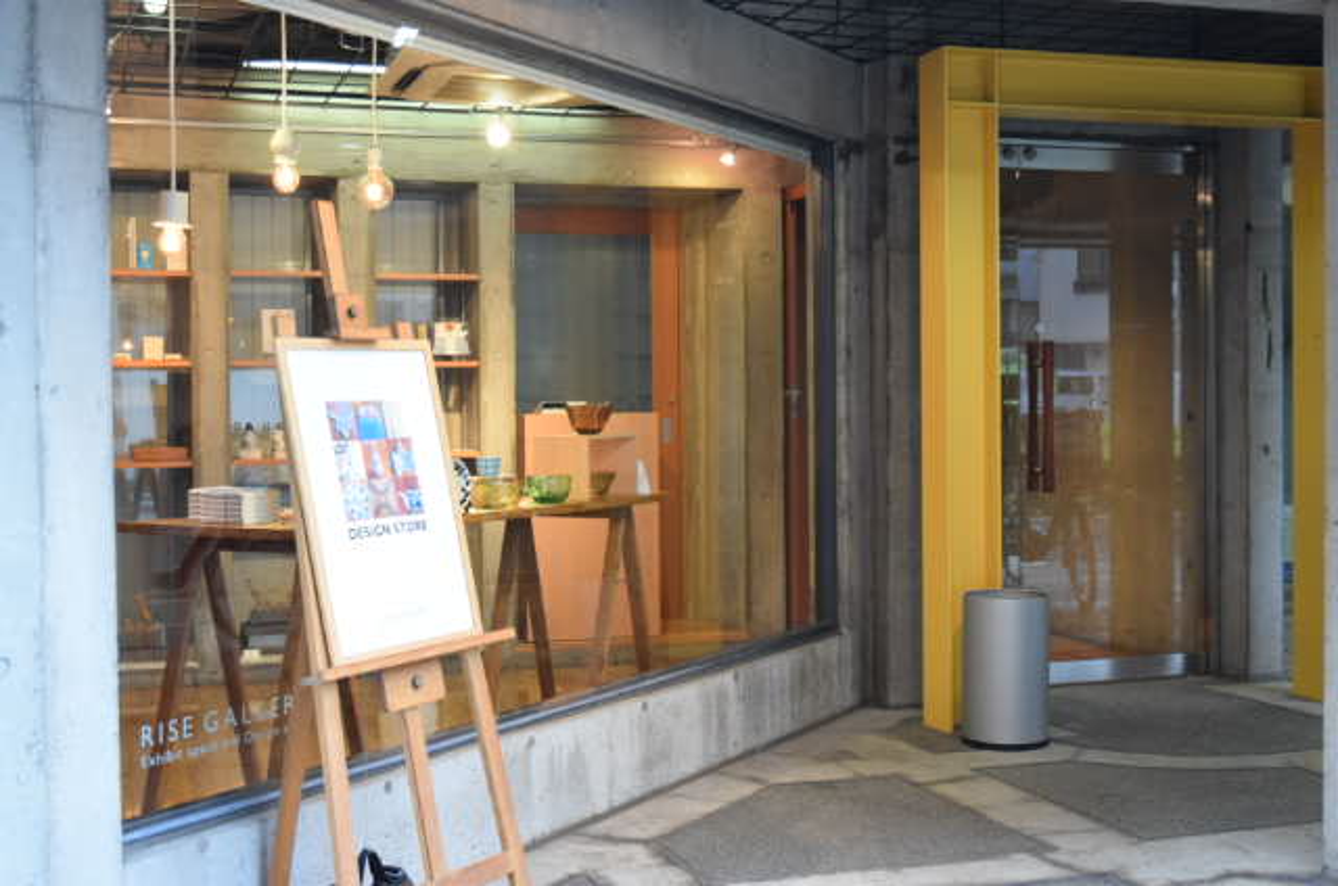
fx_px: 1725
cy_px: 443
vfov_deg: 28.8
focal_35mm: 46
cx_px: 669
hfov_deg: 42.4
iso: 3200
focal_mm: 31
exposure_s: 1/100
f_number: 5.6
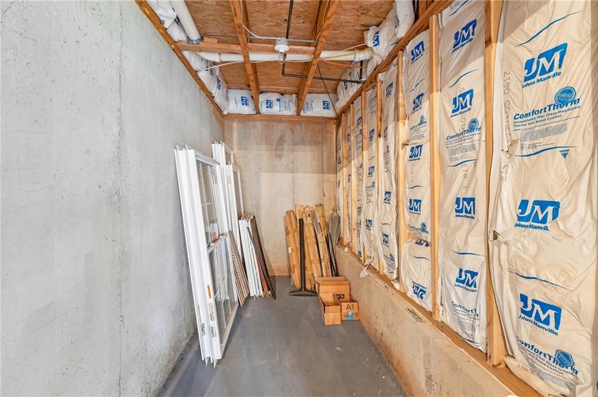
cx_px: 299
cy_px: 198
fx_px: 232
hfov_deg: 104.3
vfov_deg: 81.1
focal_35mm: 14
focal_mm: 14
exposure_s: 1
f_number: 8
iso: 640
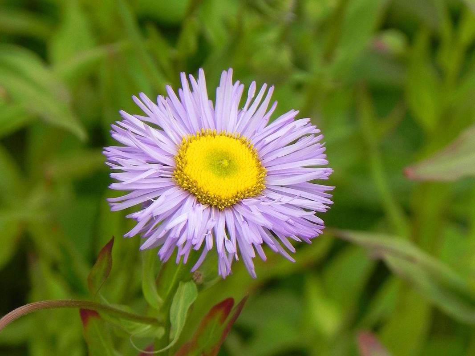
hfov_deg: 8.0
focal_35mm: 247
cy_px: 178
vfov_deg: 6.0
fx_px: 3389
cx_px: 238
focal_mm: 44
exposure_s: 1/500
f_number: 5
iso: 160
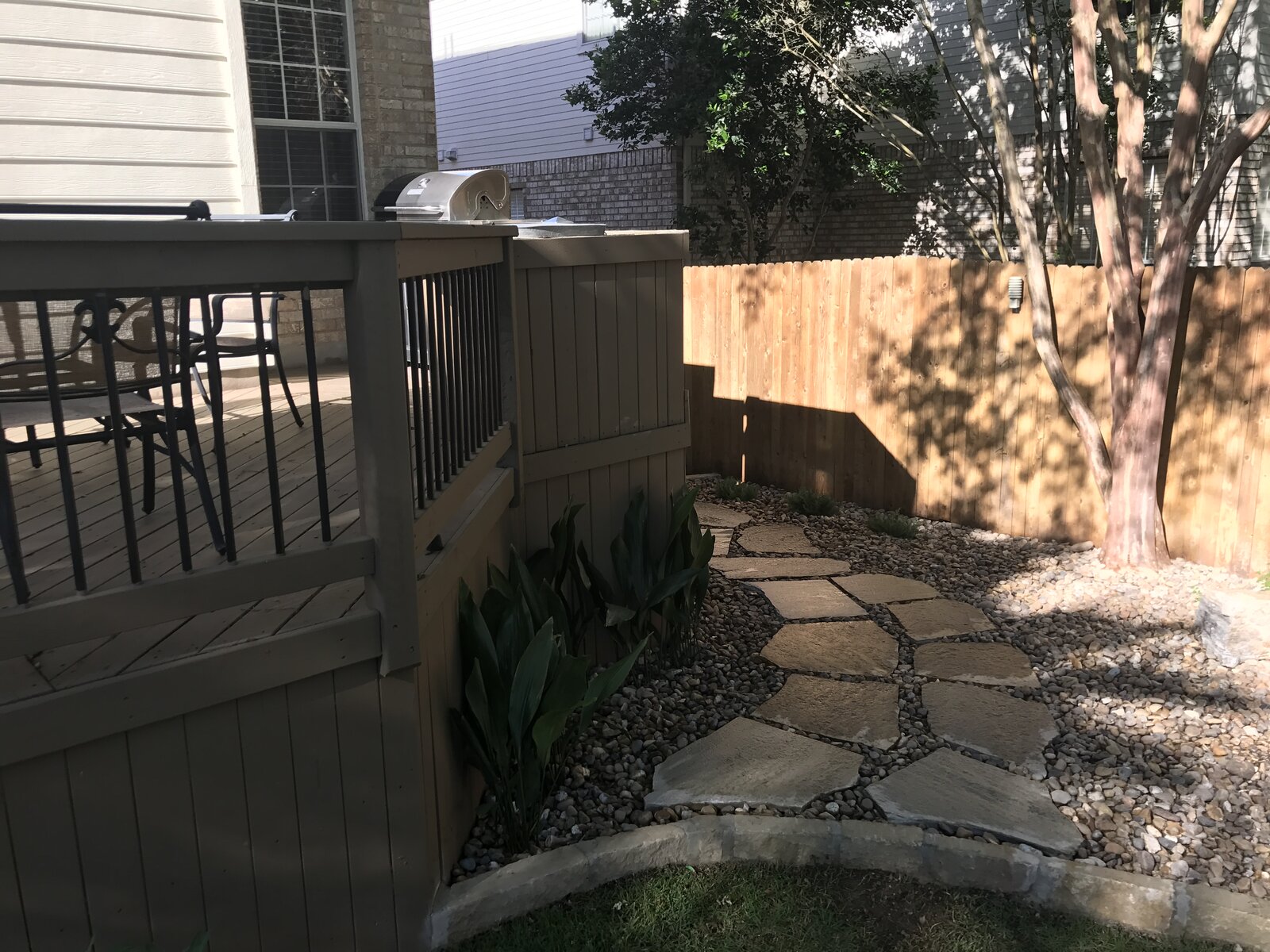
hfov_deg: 63.4
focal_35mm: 28
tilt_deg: -13.1
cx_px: 635
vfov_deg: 49.7
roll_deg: +0.9
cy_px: 476
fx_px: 1027
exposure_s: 1/431
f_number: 1.8
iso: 20
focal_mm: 3.99
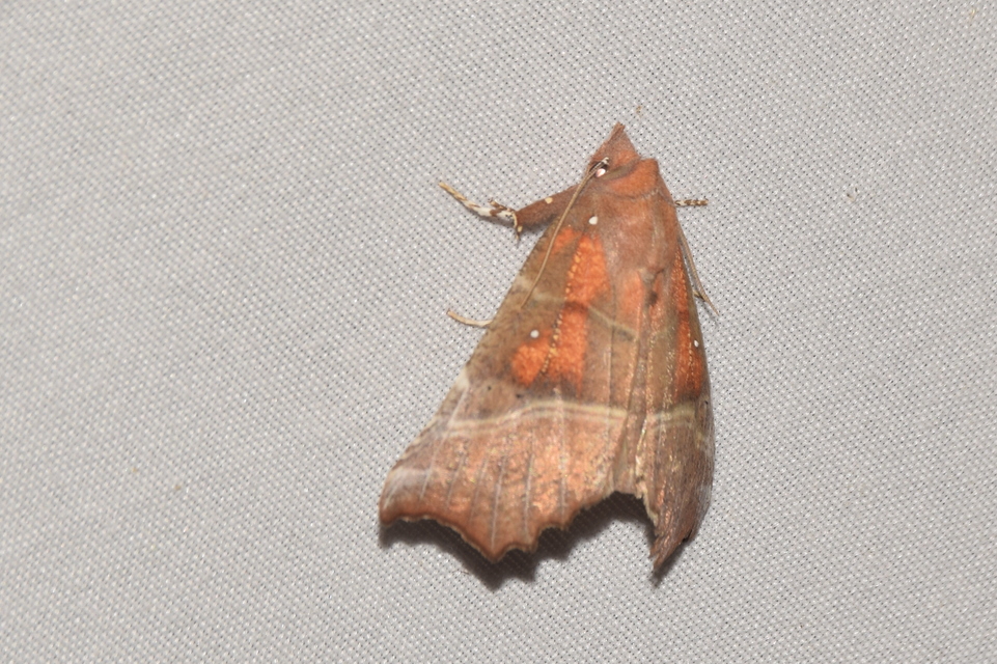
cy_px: 332
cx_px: 498
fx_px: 5814
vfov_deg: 6.5
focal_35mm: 210
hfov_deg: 9.8
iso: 100
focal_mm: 140
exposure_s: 1/160
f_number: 13
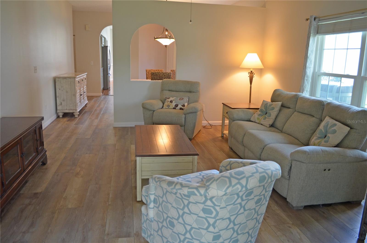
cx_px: 184
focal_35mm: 27
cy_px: 122
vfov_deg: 47.7
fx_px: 275
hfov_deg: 67.5
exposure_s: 1/50
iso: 400
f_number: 3.5
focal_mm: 18
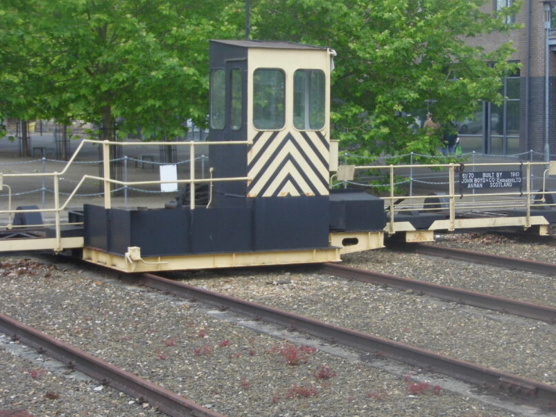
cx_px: 331
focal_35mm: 83
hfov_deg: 23.5
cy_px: 227
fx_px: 1333
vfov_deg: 17.8
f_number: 3.7
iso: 100
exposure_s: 1/250
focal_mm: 11.7
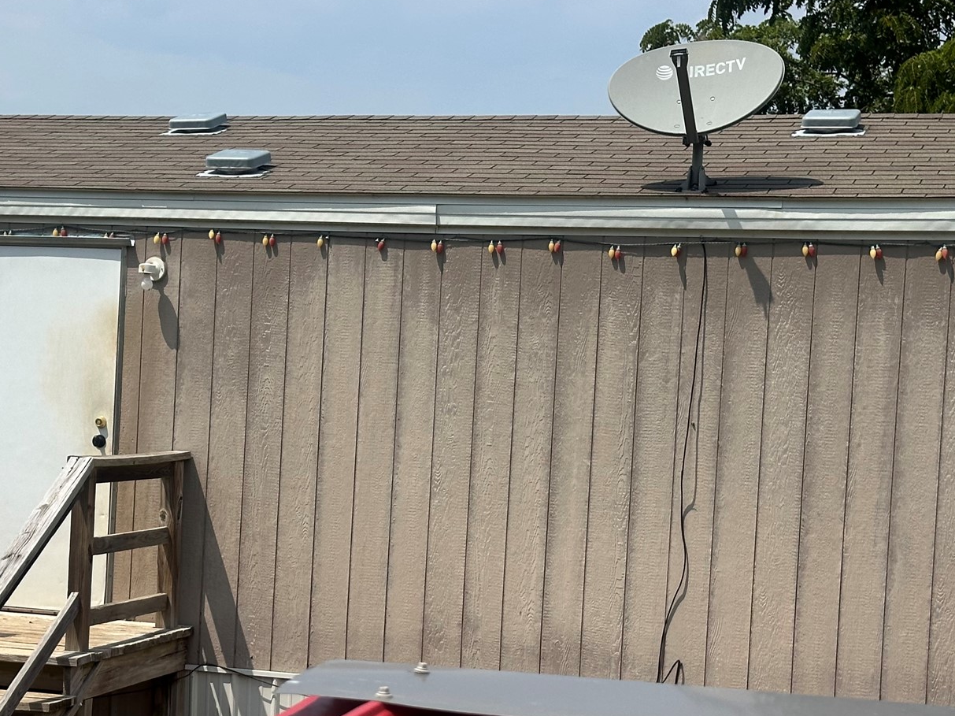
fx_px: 2096
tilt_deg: -2.0
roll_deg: -2.8
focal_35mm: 76
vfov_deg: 19.3
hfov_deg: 25.6
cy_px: 454
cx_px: 334
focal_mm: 6.86
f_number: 1.78
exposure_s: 1/5882
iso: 64
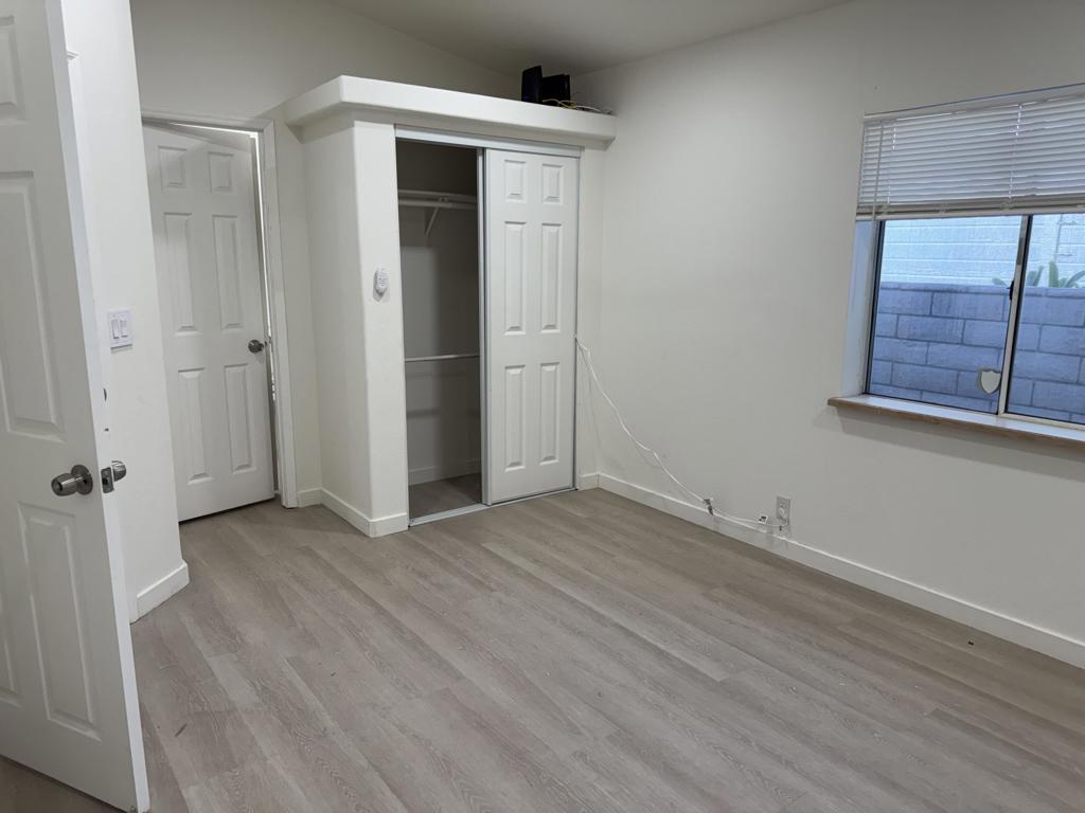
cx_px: 542
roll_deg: +0.1
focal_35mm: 24
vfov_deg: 56.8
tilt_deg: -11.8
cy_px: 406
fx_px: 752
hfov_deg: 71.6
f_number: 1.78
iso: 125
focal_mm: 6.76
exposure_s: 1/120
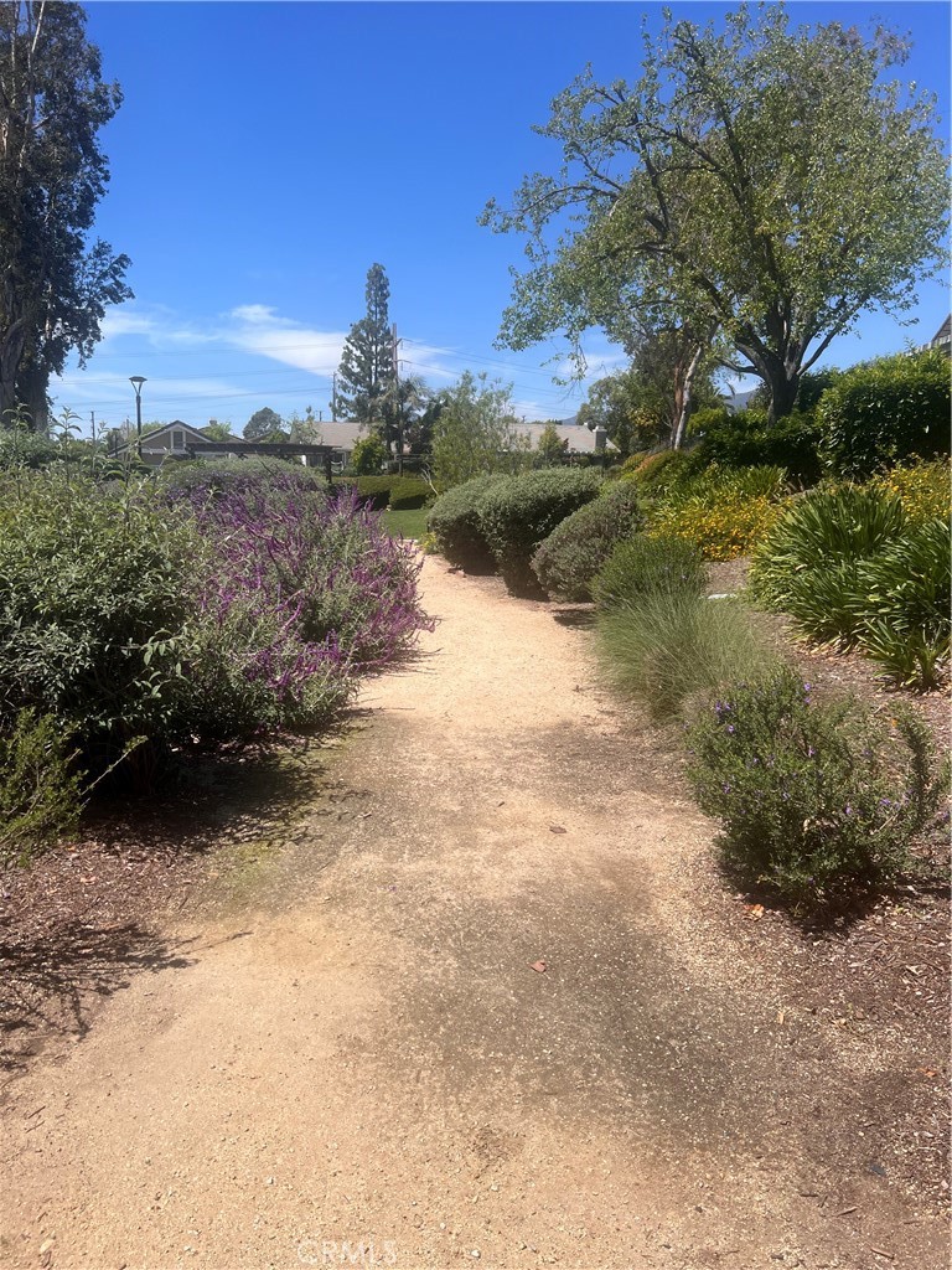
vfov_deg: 67.3
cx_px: 476
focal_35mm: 26
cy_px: 635
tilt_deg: -7.3
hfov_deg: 53.1
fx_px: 953
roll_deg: -1.2
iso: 50
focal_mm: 5.7
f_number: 1.5
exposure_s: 1/4831
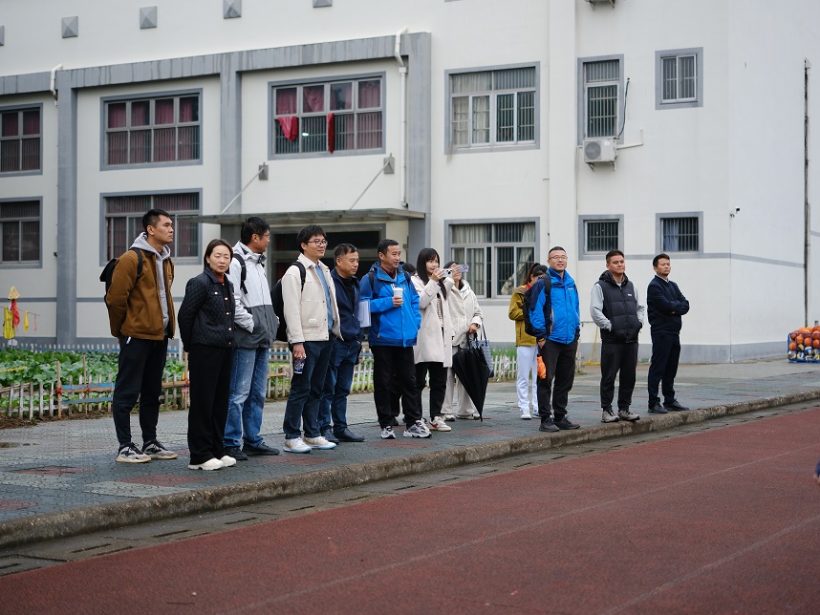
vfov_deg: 26.1
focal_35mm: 56
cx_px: 415
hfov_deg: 34.3
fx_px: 1327
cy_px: 305
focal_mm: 33
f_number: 1.4
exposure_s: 1/2500
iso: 320
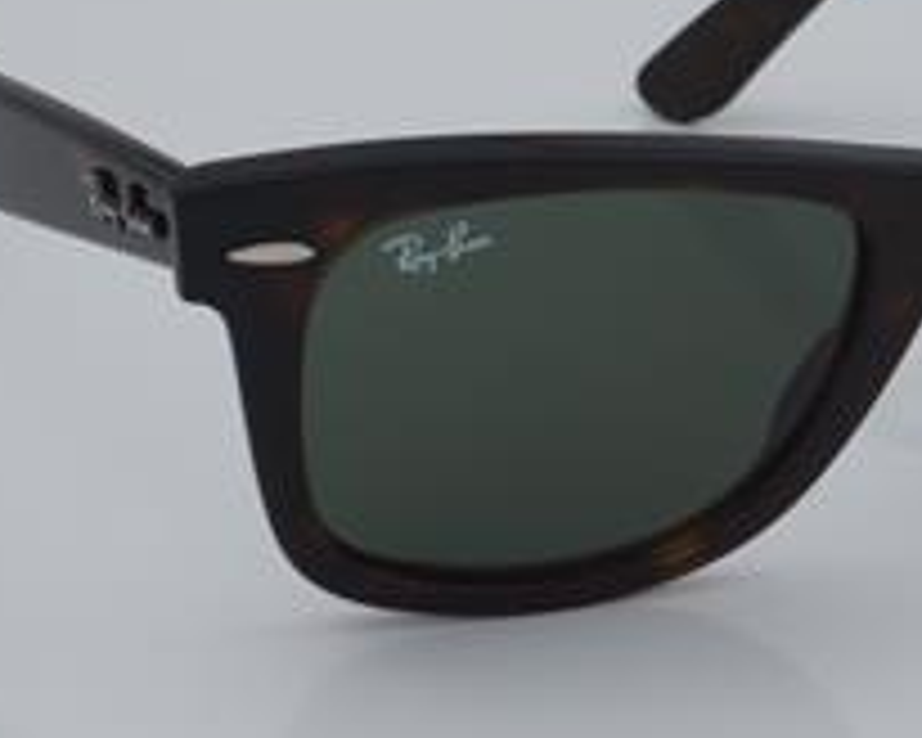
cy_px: 243
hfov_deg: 14.0
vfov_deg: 11.3
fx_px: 3738
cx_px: 688
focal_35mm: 137
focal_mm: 50
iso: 100
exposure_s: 1/4
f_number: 32
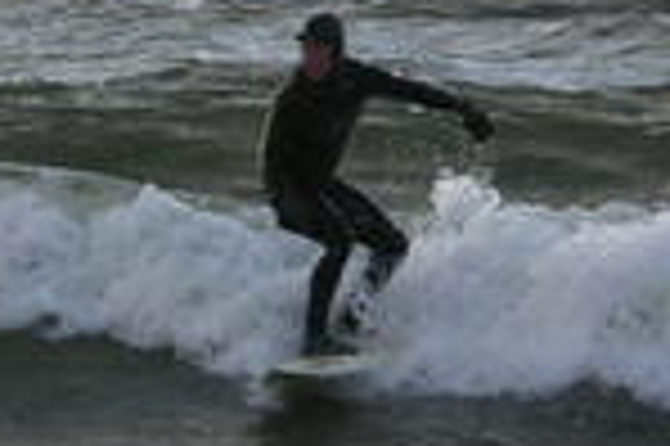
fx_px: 16731
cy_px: 176
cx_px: -29
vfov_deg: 1.5
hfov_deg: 2.3
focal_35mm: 900
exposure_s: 1/339
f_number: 4.1
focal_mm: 38.8
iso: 50
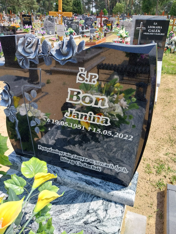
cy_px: 117
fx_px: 176
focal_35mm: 26
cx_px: 88
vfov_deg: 67.3
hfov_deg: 53.1
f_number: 1.8
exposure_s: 1/509
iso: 25
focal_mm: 4
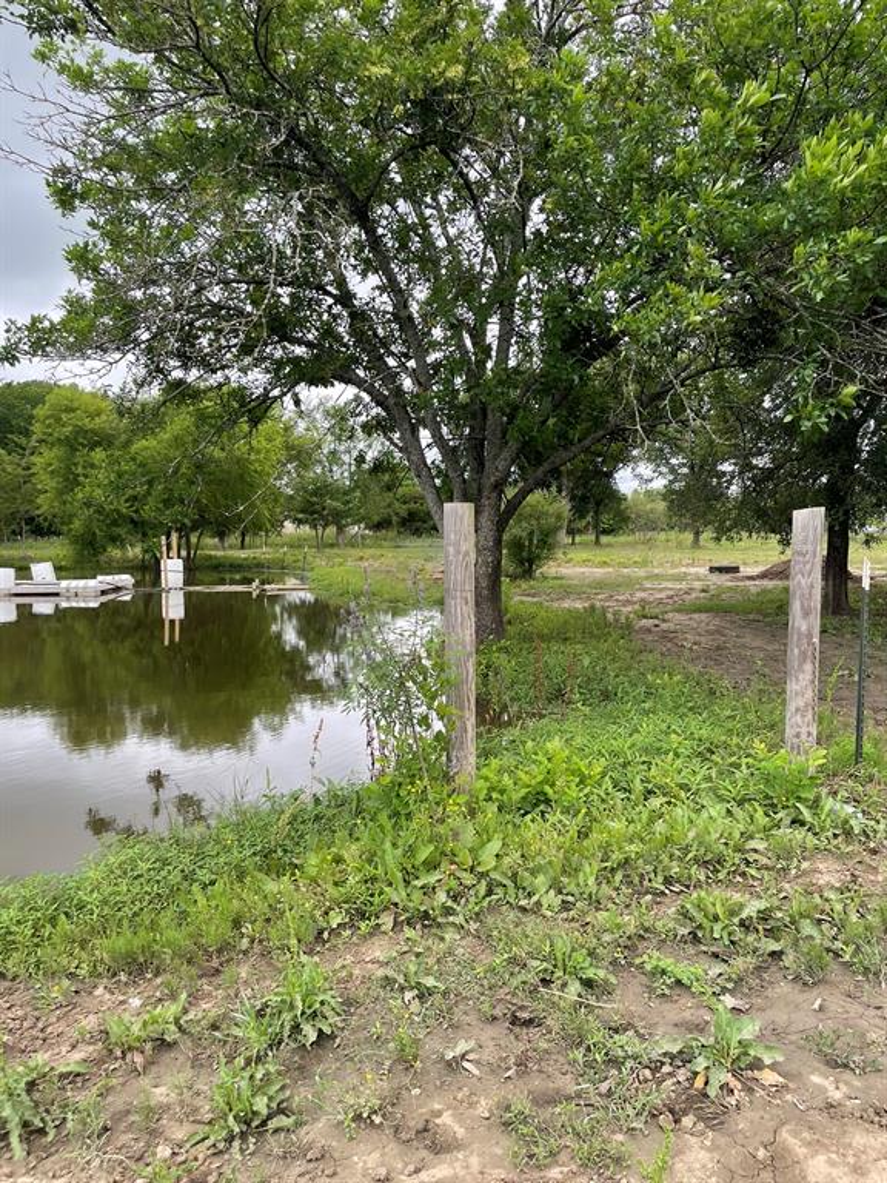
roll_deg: -0.3
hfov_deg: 53.1
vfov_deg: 67.3
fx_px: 888
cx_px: 444
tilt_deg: -3.8
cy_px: 592
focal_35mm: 26
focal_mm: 4.2
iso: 32
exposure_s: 1/647
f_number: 1.6
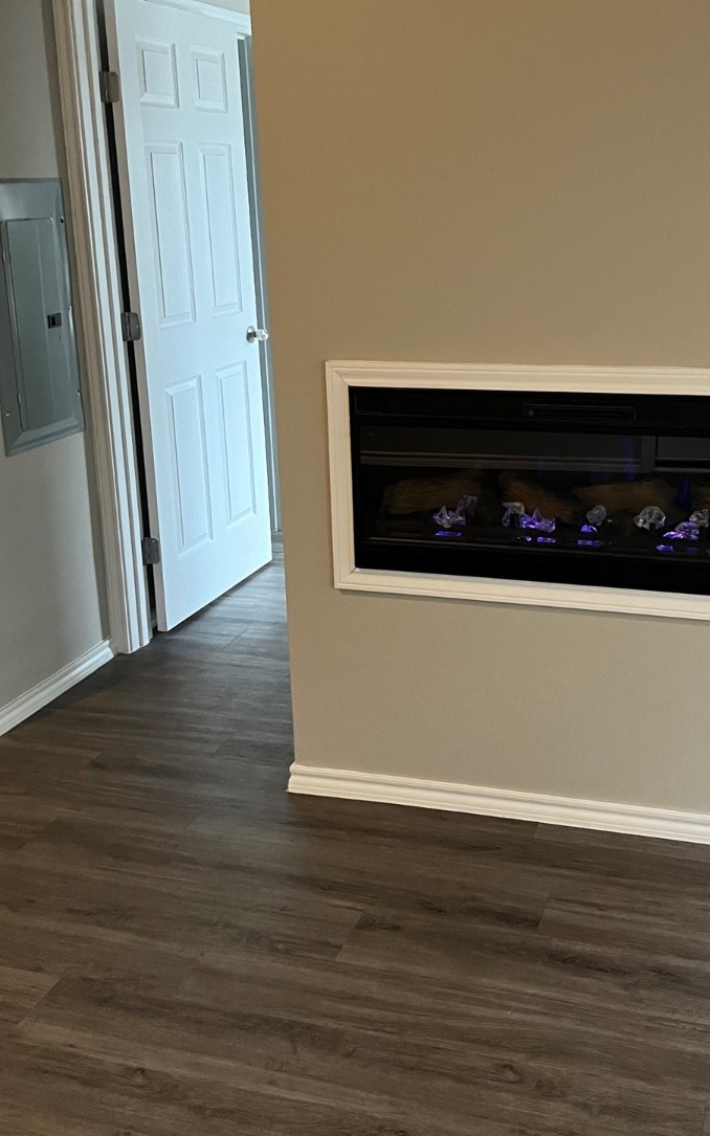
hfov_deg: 32.6
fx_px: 1208
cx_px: 434
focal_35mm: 39
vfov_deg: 50.1
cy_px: 455
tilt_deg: -10.7
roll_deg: +2.0
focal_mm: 5.7
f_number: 1.5
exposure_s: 1/40
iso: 500
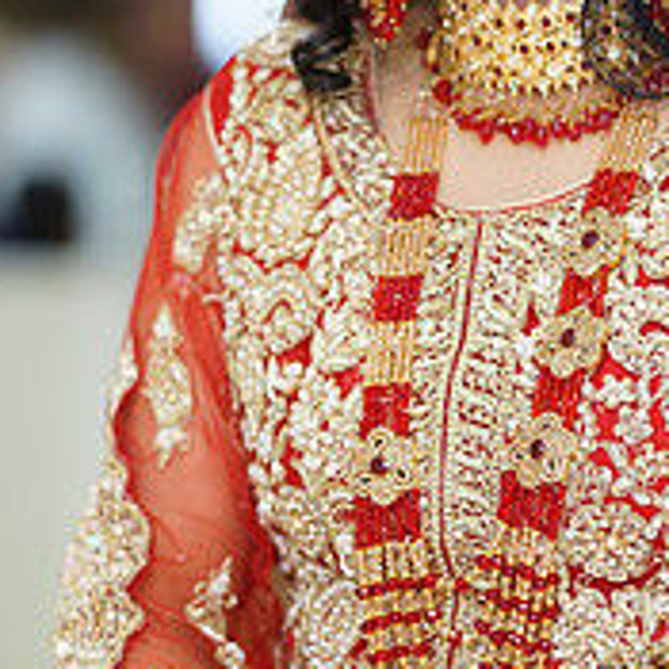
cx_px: 529
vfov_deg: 7.3
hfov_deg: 7.3
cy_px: 367
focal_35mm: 239
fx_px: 5226
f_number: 1.4
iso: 160
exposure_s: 1/160
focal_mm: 85
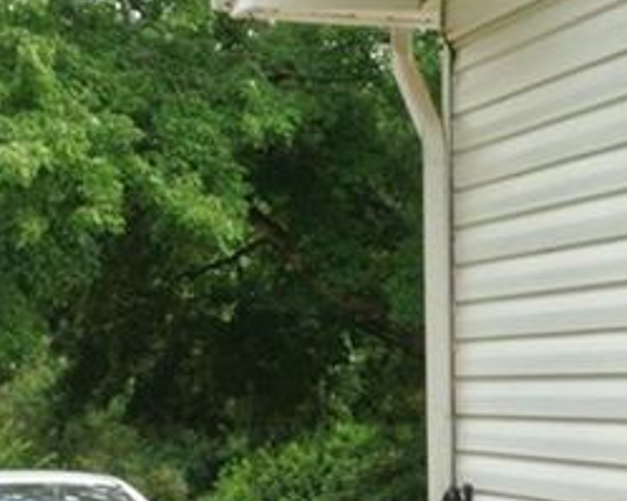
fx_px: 2653
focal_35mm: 143
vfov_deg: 10.7
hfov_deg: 13.2
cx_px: 718
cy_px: 551
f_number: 16
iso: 400
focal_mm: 14
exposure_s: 1/60
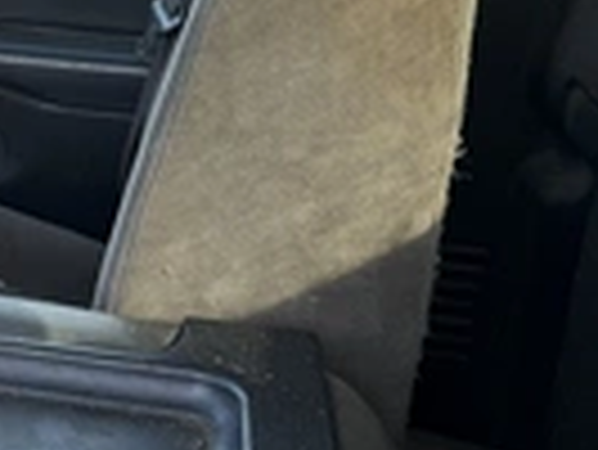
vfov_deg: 20.2
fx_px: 1245
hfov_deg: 23.6
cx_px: -193
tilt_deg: -17.0
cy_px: 90
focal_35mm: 72
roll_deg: -0.4
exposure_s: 1/453
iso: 80
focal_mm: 6.76
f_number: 1.78
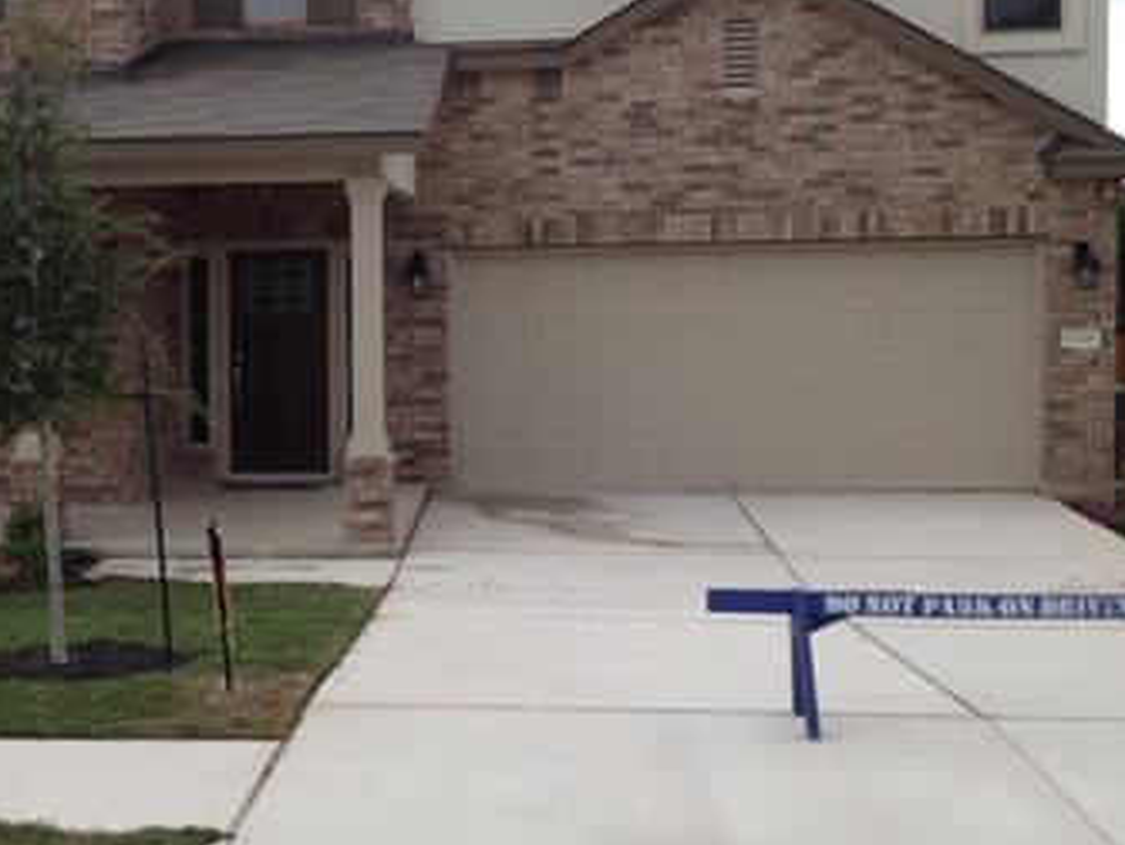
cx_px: 307
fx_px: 2179
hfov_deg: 28.6
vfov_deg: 21.9
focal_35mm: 67
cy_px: 313
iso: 50
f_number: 2.4
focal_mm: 4.28
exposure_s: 1/1126
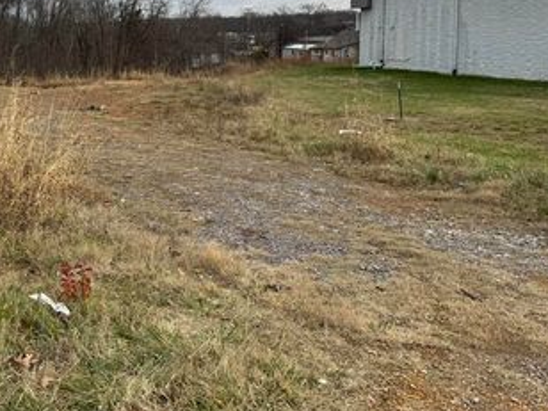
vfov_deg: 36.0
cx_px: 158
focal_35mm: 39
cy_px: 106
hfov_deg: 46.6
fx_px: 617
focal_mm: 6.86
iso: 80
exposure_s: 1/3247
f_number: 1.78
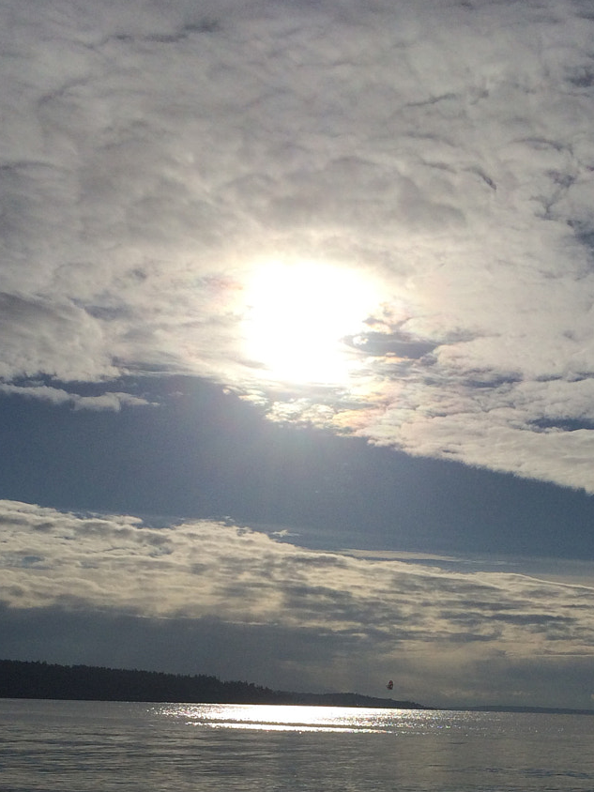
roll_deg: -0.5
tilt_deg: -1.9
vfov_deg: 33.3
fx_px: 1258
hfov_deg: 26.6
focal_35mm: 55
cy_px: 695
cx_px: 311
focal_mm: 4.15
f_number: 2.2
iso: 50
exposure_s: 1/41667
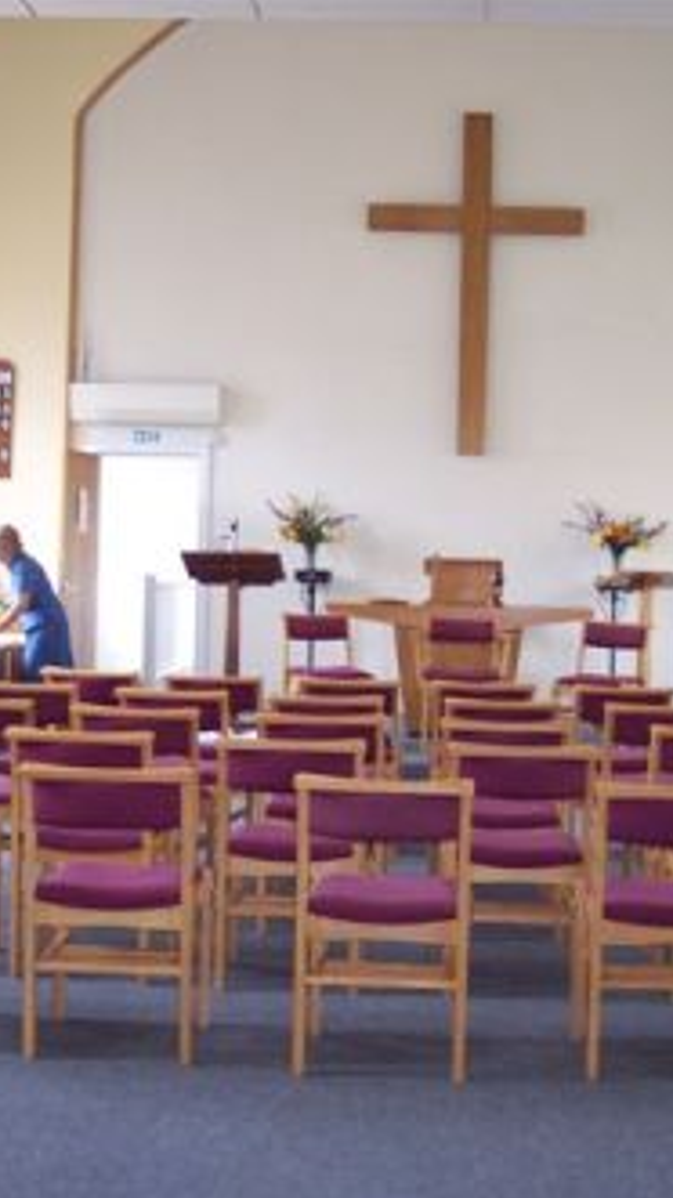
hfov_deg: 21.4
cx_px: 416
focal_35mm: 56
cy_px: 601
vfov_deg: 37.2
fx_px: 1778
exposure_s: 1/30
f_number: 2.8
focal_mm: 8
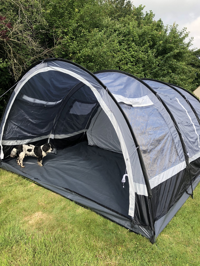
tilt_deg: -7.7
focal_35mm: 28
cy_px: 133
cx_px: 100
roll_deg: -4.9
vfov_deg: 63.4
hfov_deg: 49.7
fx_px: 216
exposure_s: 1/480
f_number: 1.8
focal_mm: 3.99
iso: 20
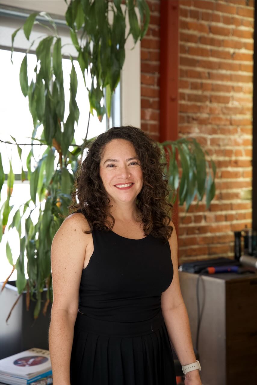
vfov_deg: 35.9
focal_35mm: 56
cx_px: 128
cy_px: 192
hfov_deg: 24.4
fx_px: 594
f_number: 3.5
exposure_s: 1/800
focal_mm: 55.5
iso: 2500
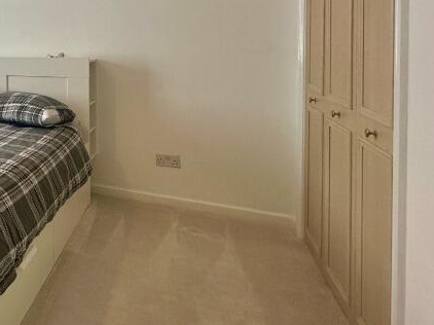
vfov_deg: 39.7
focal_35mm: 34
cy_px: 53
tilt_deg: -1.6
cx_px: -85
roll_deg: +0.8
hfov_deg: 39.3
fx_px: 426
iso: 64
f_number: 2.2
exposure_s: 1/99
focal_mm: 2.22
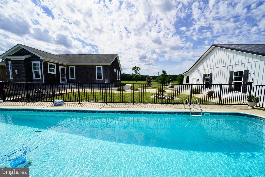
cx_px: 132
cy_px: 88
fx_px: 88
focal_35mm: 12
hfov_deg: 112.6
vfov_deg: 90.0
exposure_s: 1/250
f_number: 10
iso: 100
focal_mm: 12
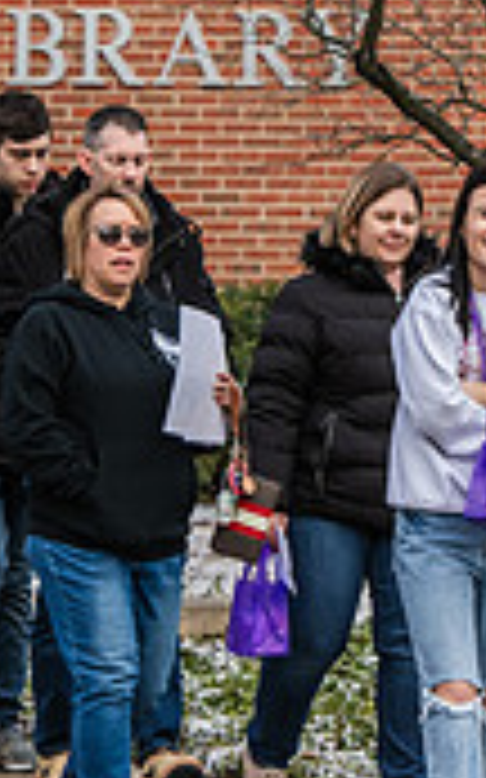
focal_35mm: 377
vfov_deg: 5.6
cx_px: 292
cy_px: 146
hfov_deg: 3.5
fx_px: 7996
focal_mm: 110
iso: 320
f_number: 5.6
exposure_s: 1/500
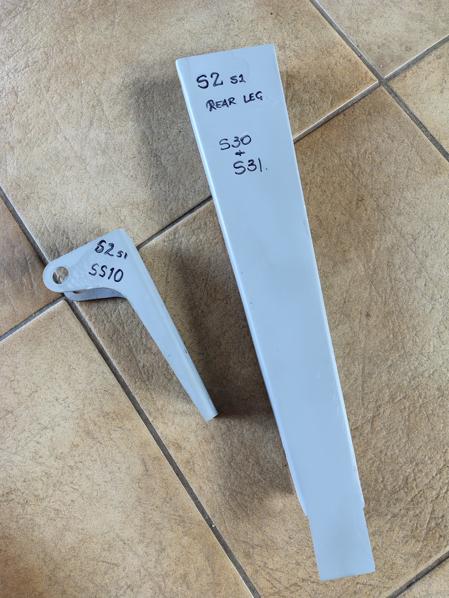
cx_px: 224
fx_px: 432
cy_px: 299
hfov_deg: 54.9
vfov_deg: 69.4
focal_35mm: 25
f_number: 1.7
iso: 400
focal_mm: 4.71
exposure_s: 1/50.1
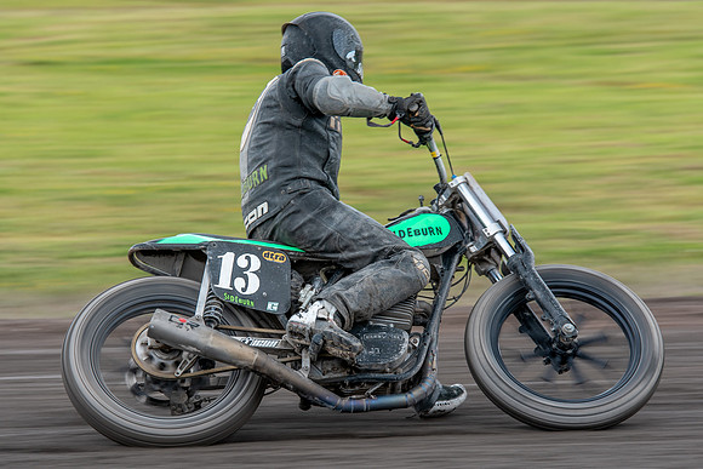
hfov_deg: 7.8
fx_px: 5137
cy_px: 256
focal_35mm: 263
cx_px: 332
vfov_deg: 5.2
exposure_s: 1/200
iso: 200
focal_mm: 185
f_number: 7.1
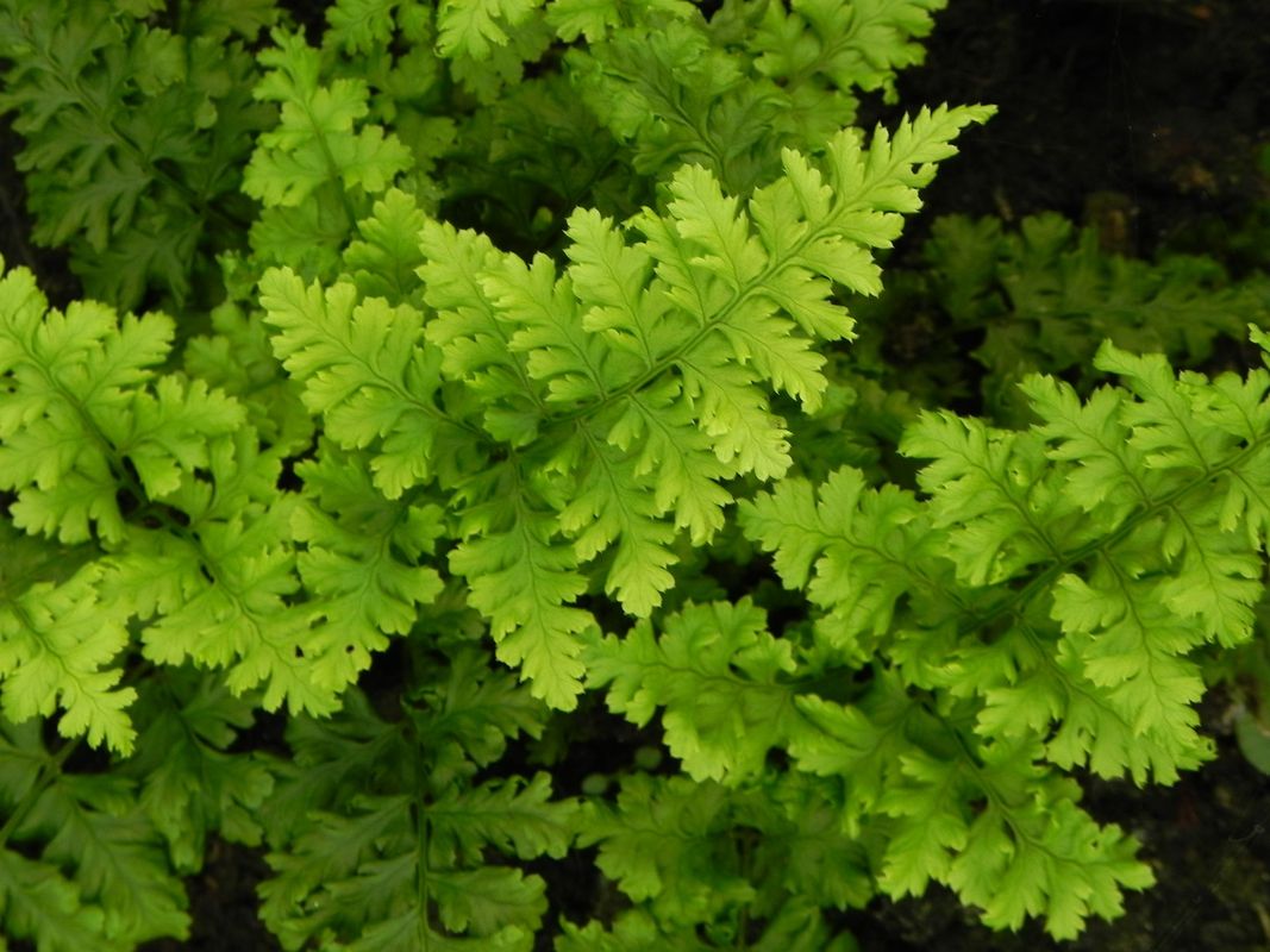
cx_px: 635
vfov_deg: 9.2
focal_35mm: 162
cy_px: 476
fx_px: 5943
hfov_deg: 12.2
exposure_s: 1/40
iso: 160
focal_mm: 28.8
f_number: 5
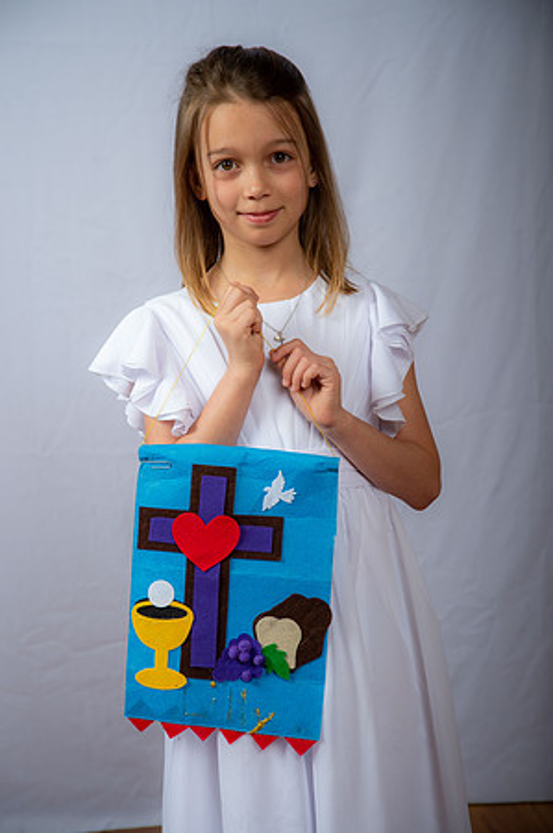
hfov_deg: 17.5
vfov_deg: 26.0
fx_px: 1801
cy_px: 416
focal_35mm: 78
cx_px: 276
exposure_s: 1/200
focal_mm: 78
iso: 250
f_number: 6.3
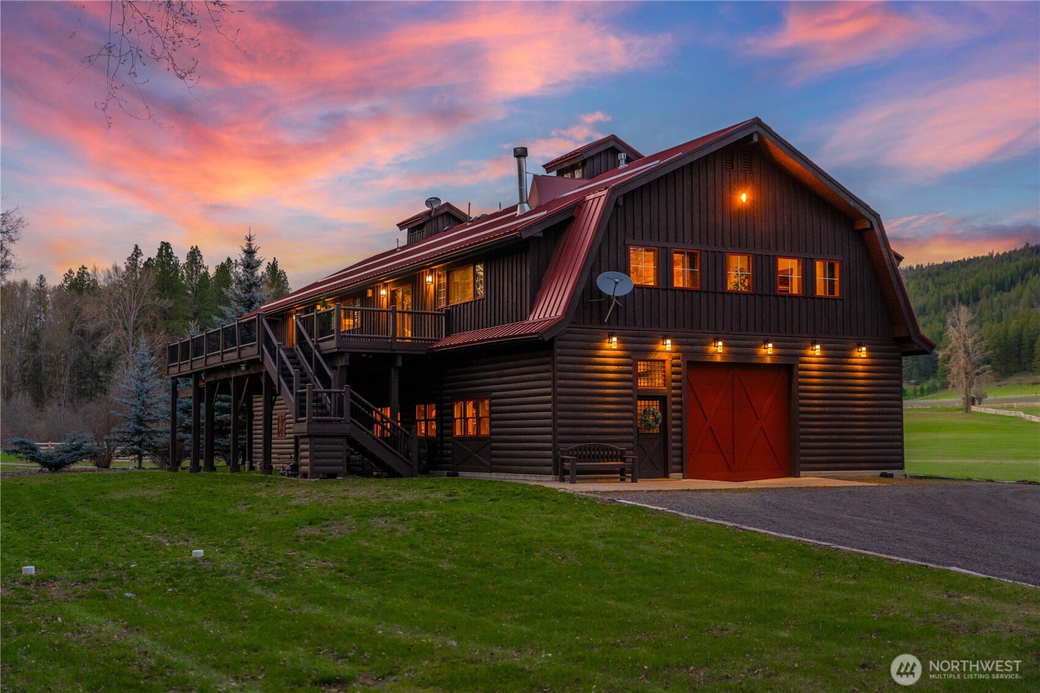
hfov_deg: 44.6
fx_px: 1268
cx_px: 520
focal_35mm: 44
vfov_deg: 30.6
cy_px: 346
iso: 2500
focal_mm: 43.9
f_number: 2.8
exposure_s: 1/45
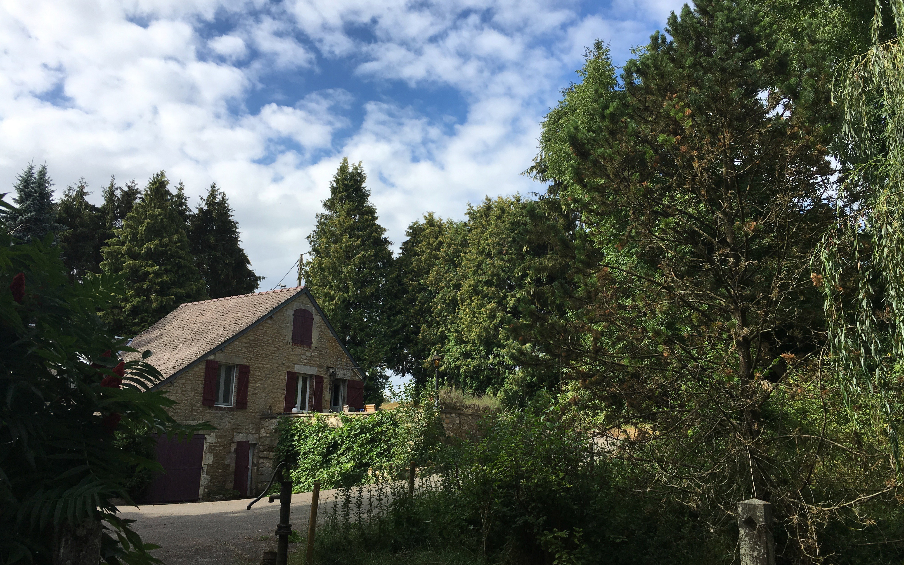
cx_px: 451
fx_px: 764
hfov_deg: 61.2
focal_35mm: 31
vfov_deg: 40.6
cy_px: 287
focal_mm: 4.15
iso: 25
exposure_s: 1/1451
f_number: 2.2
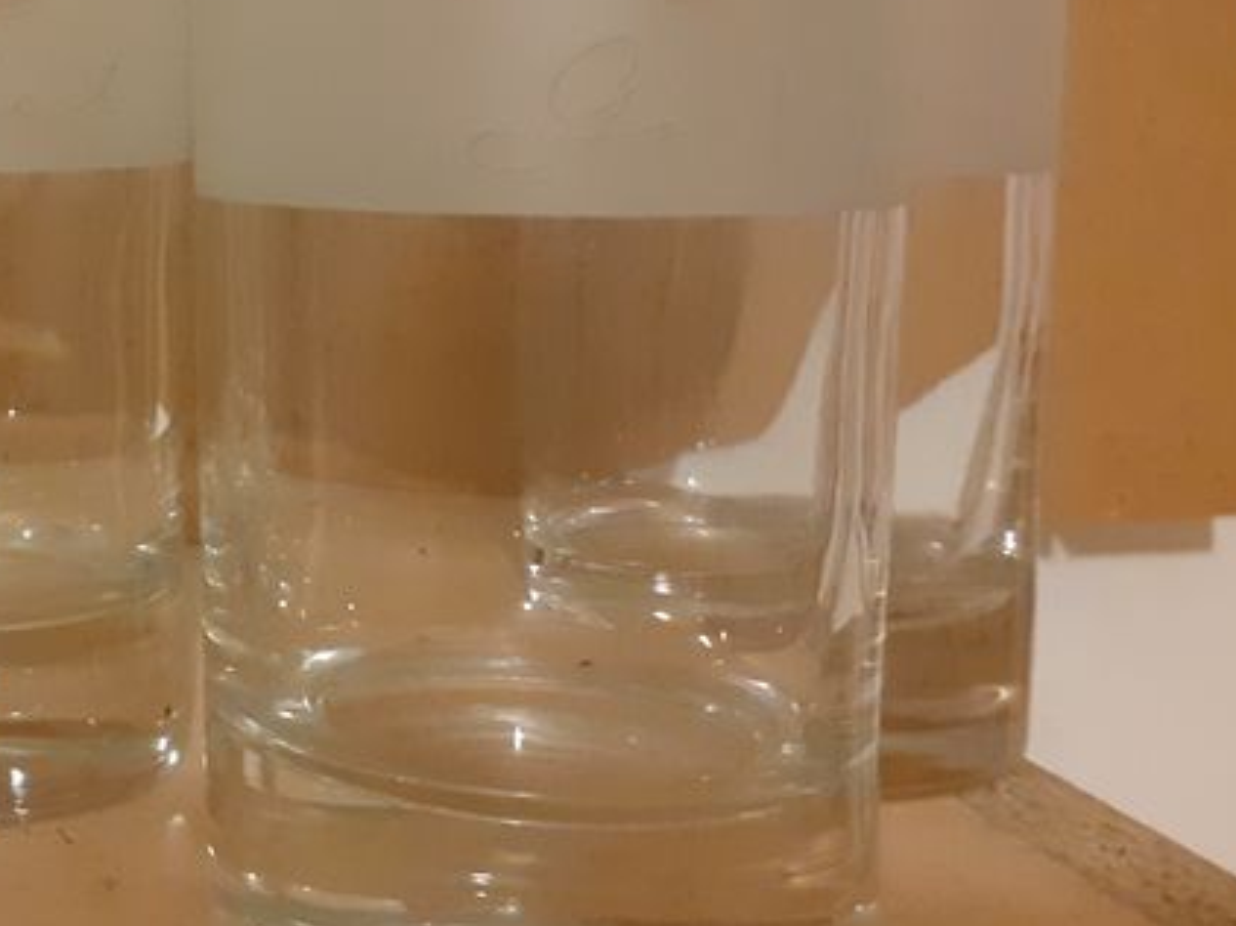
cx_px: -26
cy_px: 161
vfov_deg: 22.5
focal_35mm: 64
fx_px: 2284
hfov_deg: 28.3
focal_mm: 3.6
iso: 500
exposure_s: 1/25
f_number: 1.9
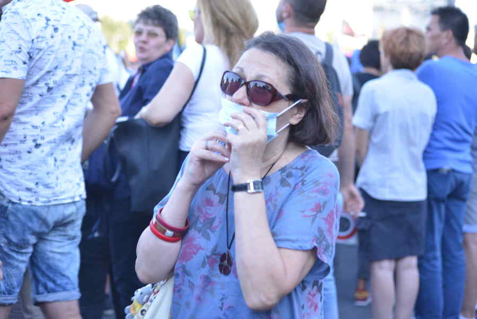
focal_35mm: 70
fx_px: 928
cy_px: 160
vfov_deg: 19.5
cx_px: 238
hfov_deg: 28.8
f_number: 4
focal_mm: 70
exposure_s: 1/50
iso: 100
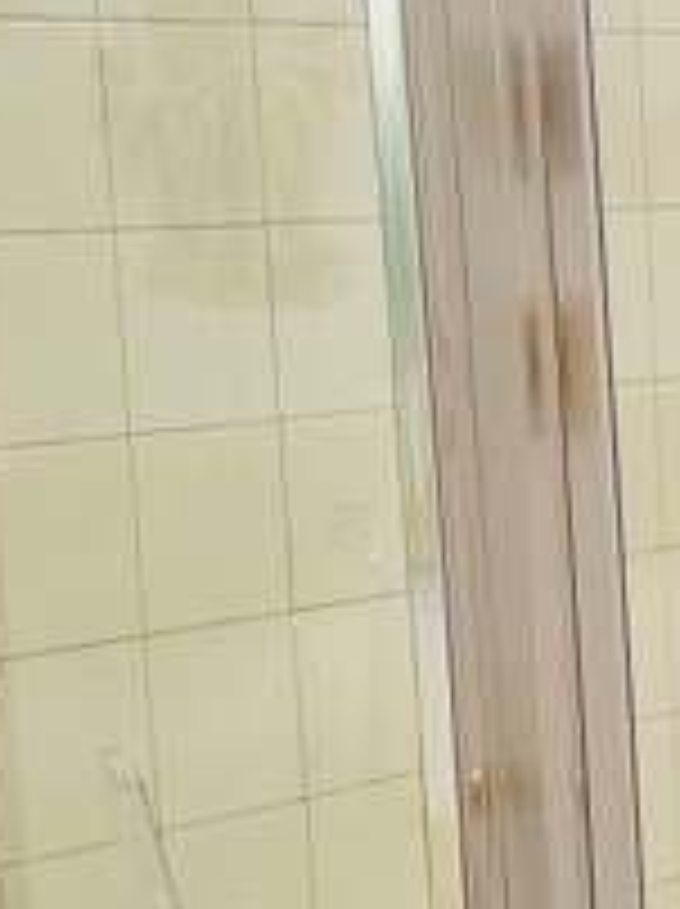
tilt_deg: -9.4
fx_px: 3465
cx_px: 982
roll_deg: +2.5
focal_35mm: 132
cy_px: 698
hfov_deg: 10.8
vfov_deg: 14.9
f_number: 1.5
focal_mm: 5.7
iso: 64
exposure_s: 1/139
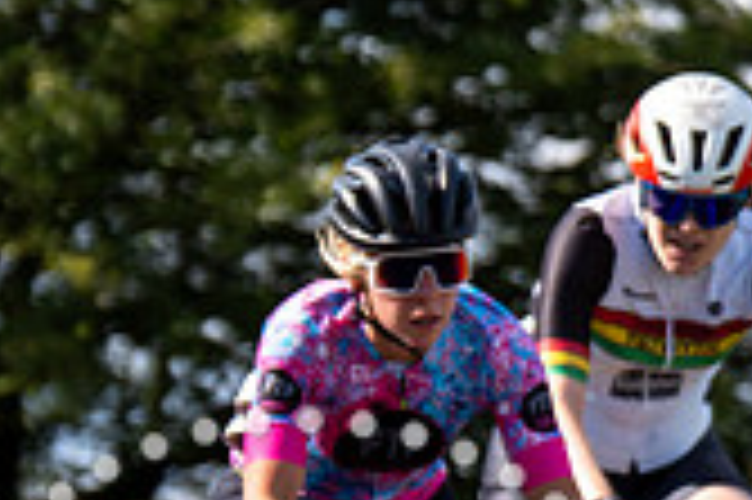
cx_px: 1447
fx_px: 12500
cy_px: 378
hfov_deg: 3.4
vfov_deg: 2.3
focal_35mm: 599
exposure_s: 1/800
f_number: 3.5
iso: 100
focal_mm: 117
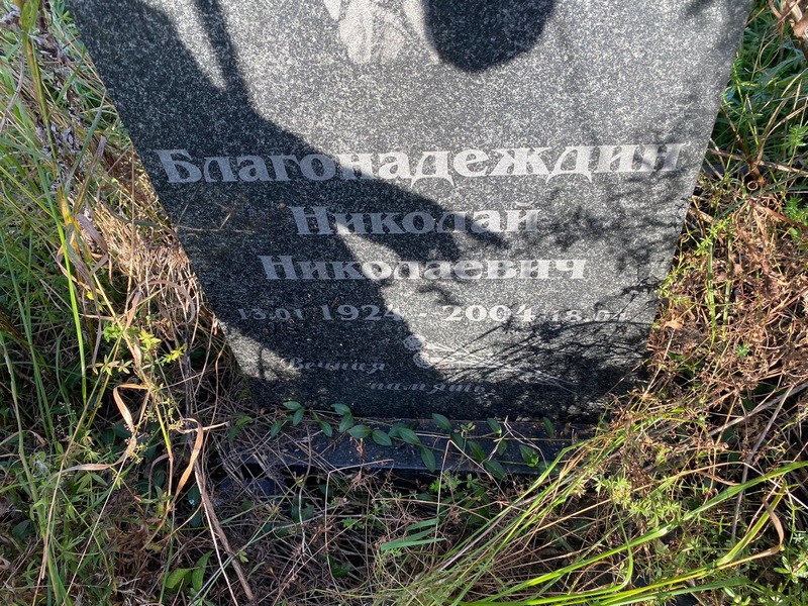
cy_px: 303
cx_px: 404
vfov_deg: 53.1
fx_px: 607
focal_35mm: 26
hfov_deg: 67.3
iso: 32
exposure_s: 1/206
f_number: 1.8
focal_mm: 4.25
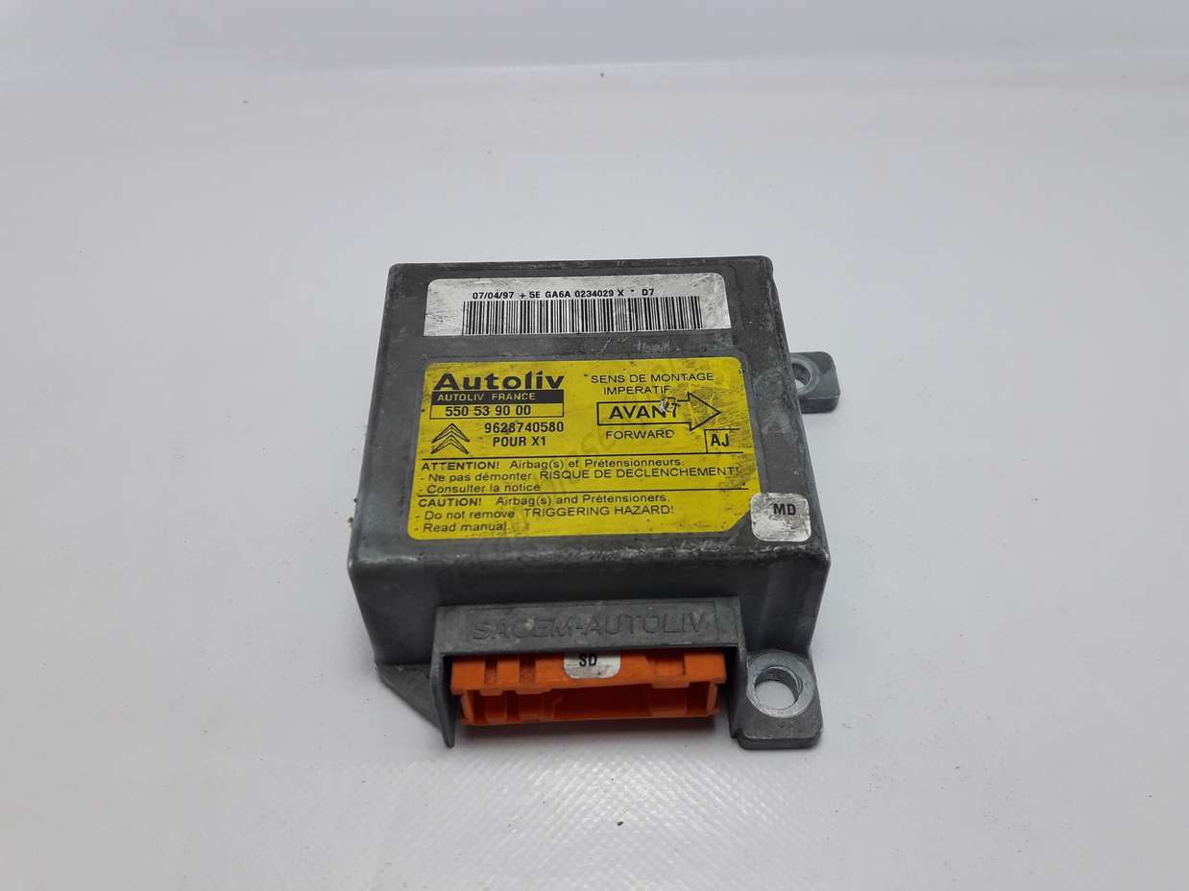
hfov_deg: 63.5
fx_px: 962
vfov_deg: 49.7
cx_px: 594
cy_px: 446
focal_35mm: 28
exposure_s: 1/100
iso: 64
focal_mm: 3.7
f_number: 1.9
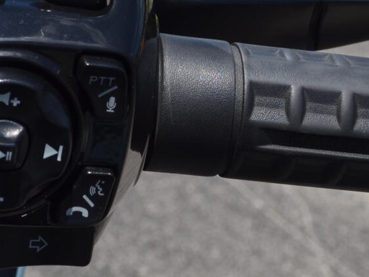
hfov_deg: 13.3
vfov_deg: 9.8
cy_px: -93
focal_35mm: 148
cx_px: 132
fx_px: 1575
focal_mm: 29
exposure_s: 1/250
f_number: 8
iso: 100
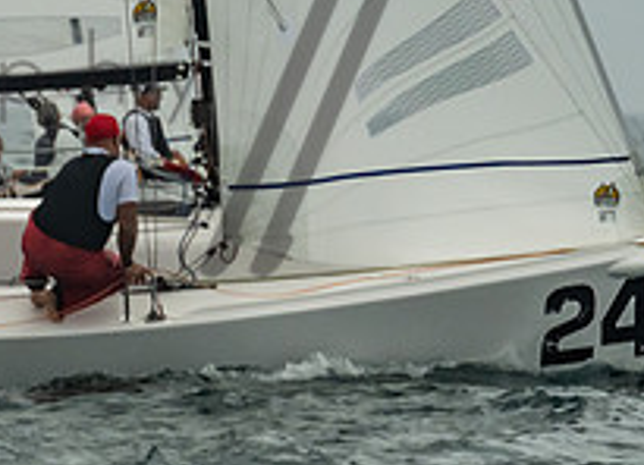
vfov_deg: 1.9
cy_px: -69
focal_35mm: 777
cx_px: -95
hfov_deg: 2.6
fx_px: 14263
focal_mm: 200
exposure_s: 1/3200
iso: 800
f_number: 9
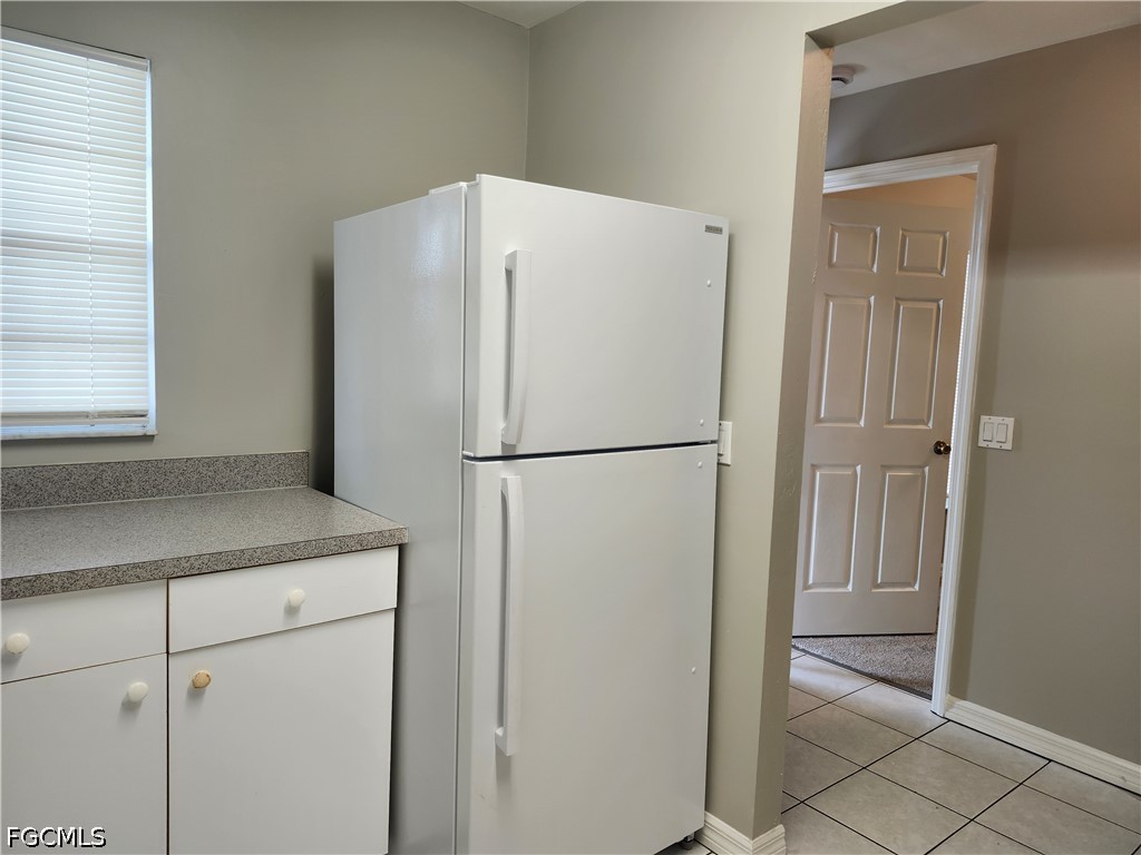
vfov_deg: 58.9
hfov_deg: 73.9
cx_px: 570
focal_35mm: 23
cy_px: 428
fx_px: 758
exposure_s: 1/120
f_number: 1.8
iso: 125
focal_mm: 5.54
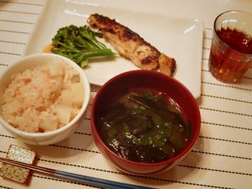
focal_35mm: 47
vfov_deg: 30.9
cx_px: 126
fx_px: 342
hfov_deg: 40.4
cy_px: 94
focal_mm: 8.5
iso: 1600
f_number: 2.2
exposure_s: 1/160
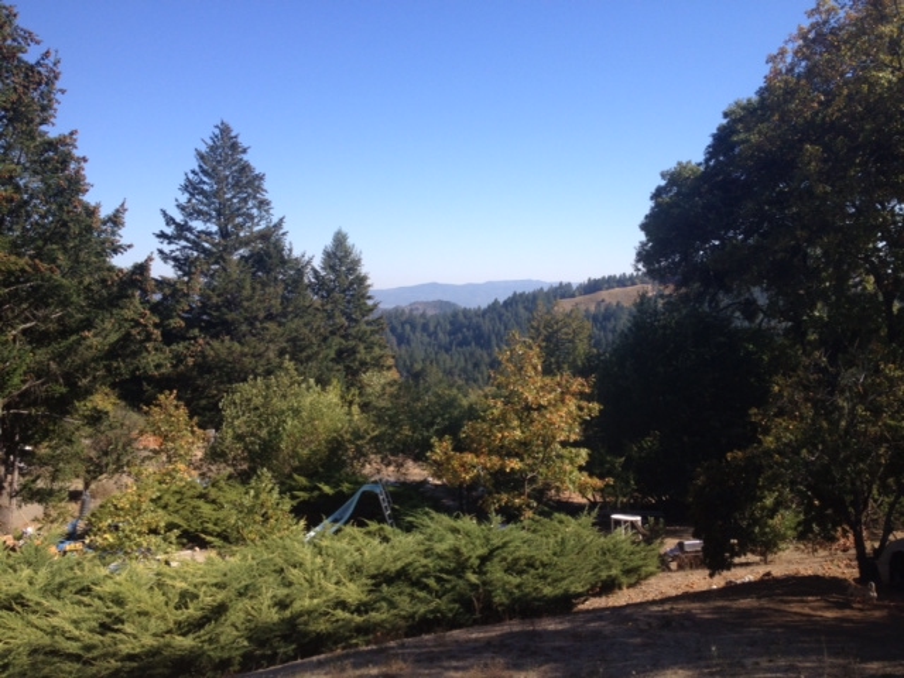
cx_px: 452
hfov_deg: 52.6
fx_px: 914
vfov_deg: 40.7
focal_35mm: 35
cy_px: 339
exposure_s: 1/1104
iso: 50
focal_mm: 4.28
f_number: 2.4
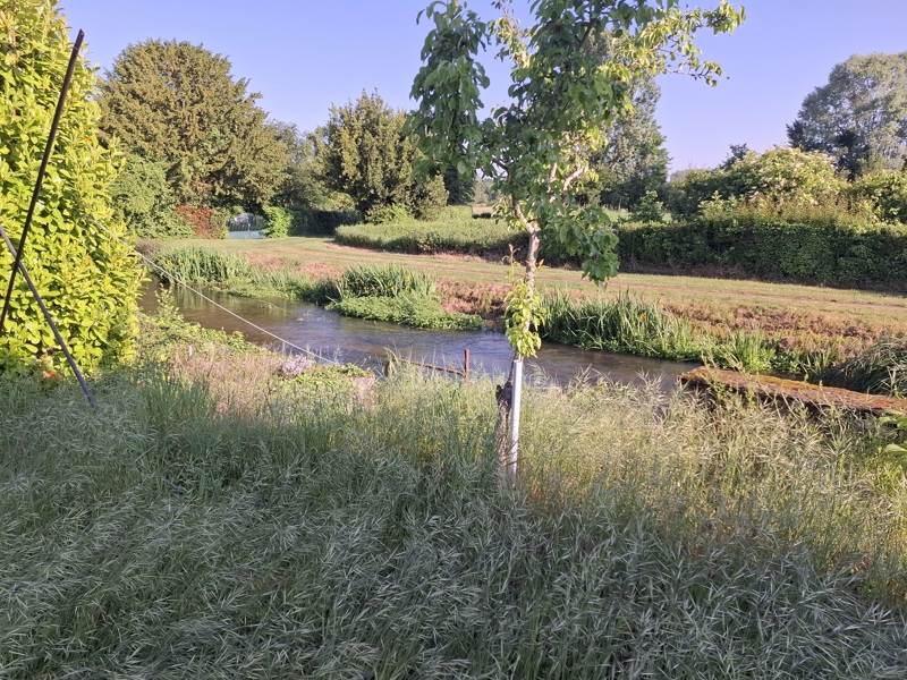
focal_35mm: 23
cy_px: 340
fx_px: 603
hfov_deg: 73.9
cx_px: 454
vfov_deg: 58.9
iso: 50
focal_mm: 5.54
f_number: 1.8
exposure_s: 1/750
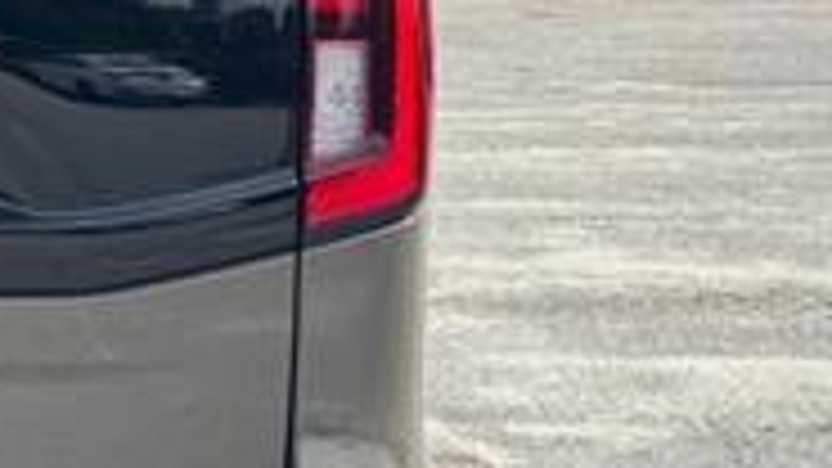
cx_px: -427
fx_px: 3993
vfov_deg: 6.7
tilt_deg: -2.8
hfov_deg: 11.4
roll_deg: +0.2
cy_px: 180
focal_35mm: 181
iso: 64
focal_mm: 6.76
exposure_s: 1/2331
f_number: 1.78
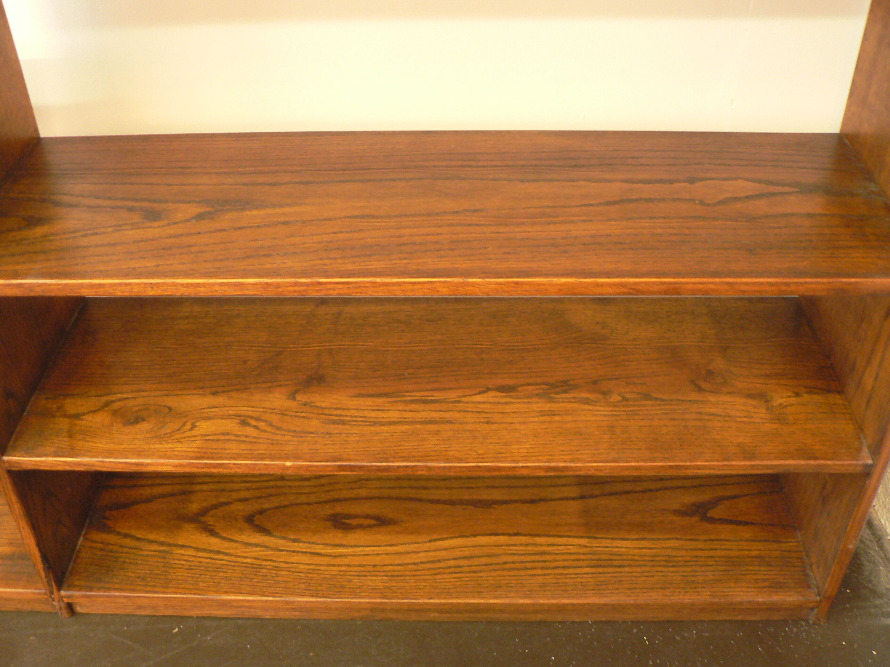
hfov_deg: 51.4
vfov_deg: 39.7
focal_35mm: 36
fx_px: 926
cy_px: 334
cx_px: 445
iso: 200
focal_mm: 6
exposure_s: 1/6
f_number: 2.8
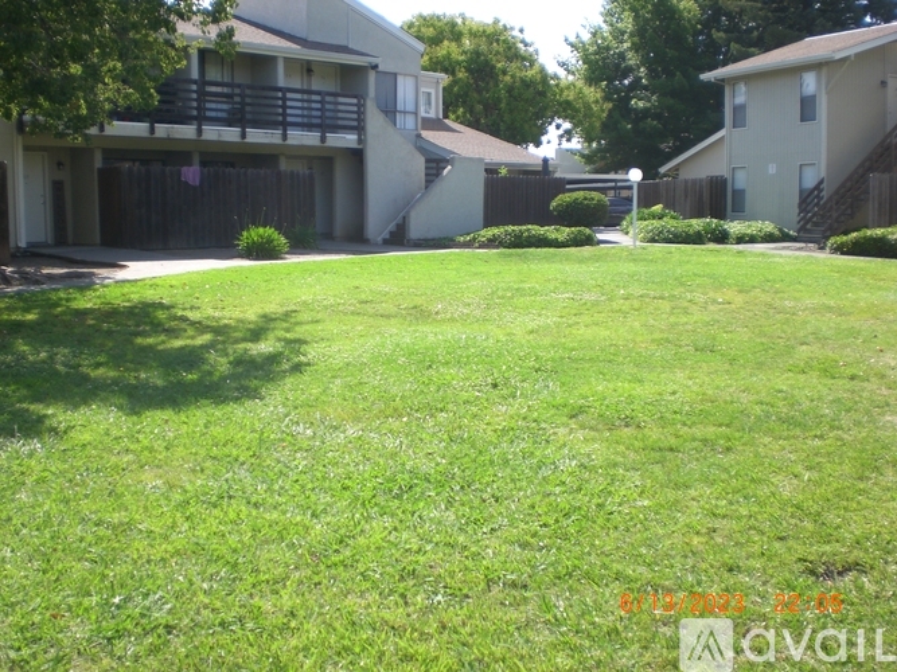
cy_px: 336
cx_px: 448
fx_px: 985
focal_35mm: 38
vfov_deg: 37.7
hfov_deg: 49.0
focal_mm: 6.3
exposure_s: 1/400
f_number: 3.1
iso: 50
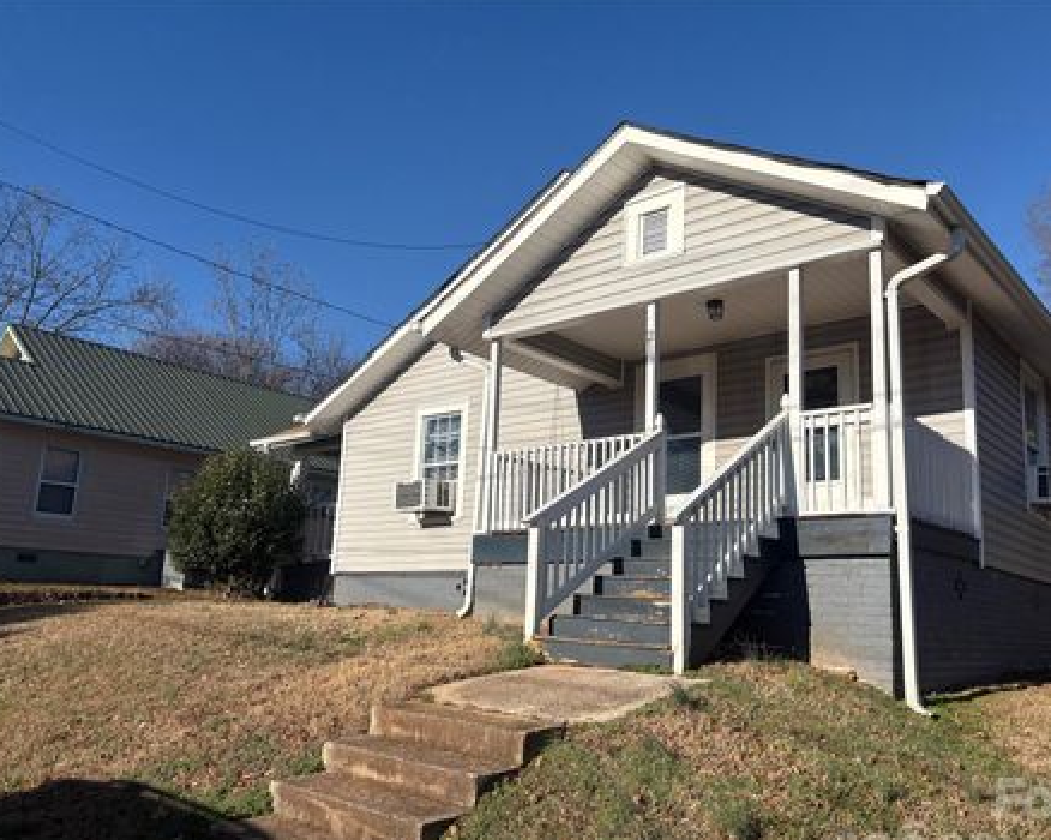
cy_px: 443
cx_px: 583
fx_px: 902
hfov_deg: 60.3
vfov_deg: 49.9
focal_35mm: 29
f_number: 1.6
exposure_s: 1/4329
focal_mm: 5.96
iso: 50
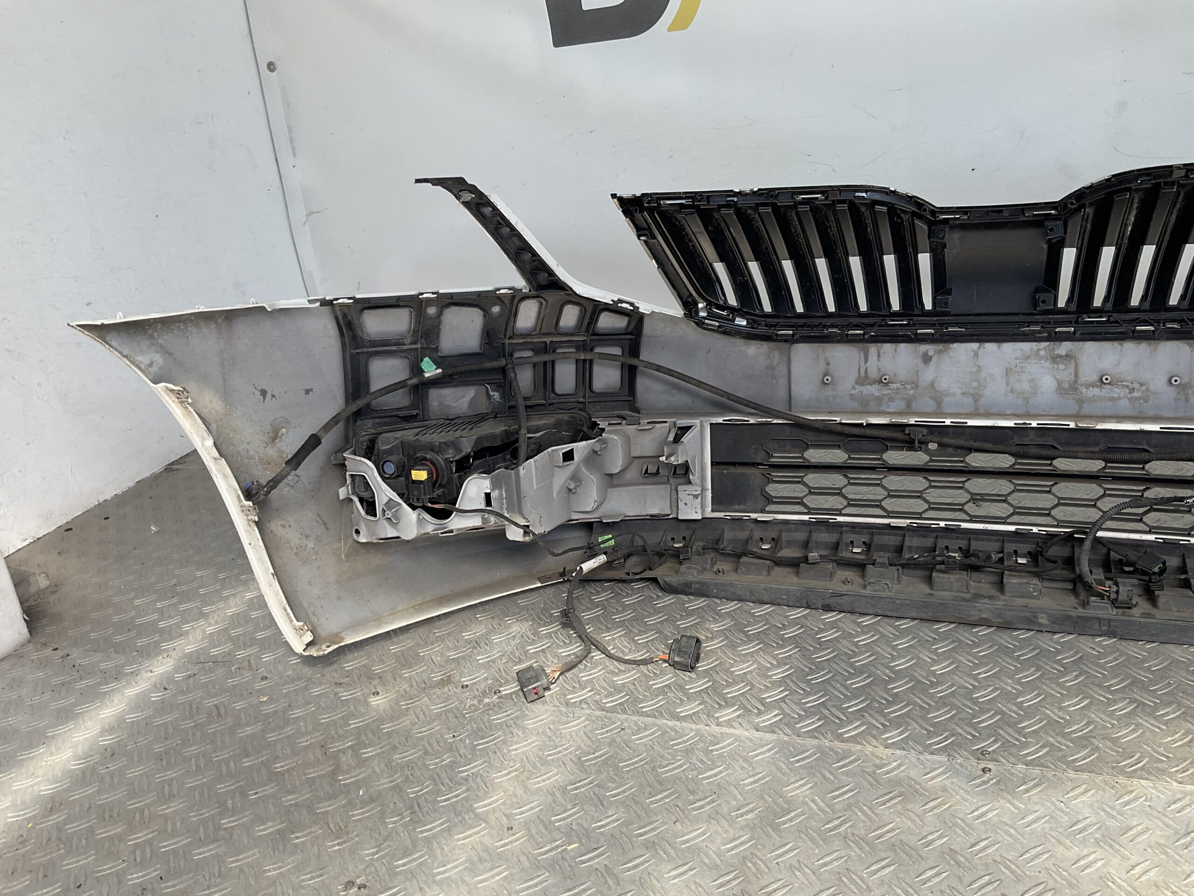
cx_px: 597
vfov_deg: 48.2
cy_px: 448
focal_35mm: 29
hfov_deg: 61.7
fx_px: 1000
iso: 16
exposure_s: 1/238
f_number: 1.8
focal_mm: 3
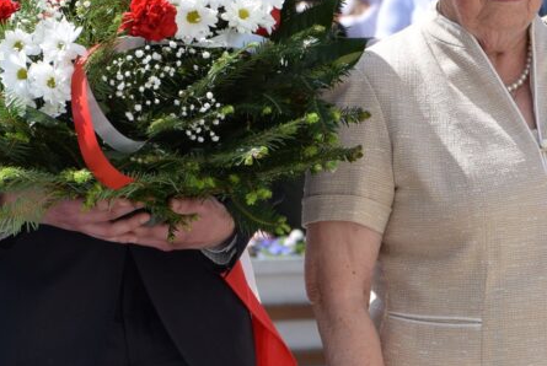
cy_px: 26
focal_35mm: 283
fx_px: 4306
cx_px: 65
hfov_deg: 7.3
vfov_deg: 4.9
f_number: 6.3
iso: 400
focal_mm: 70
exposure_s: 1/1600
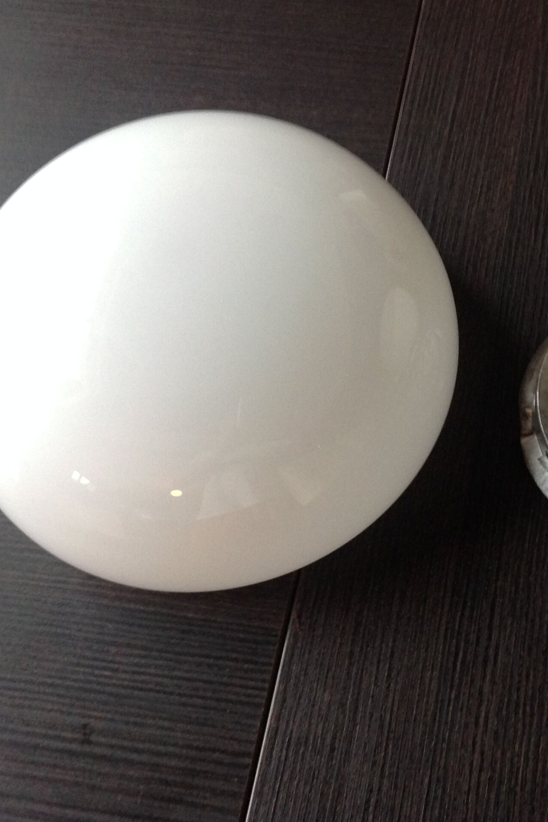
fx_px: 1119
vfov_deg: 40.3
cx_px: 466
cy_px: 410
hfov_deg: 26.8
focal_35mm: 49
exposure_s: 1/15
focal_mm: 4.28
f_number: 2.4
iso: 200
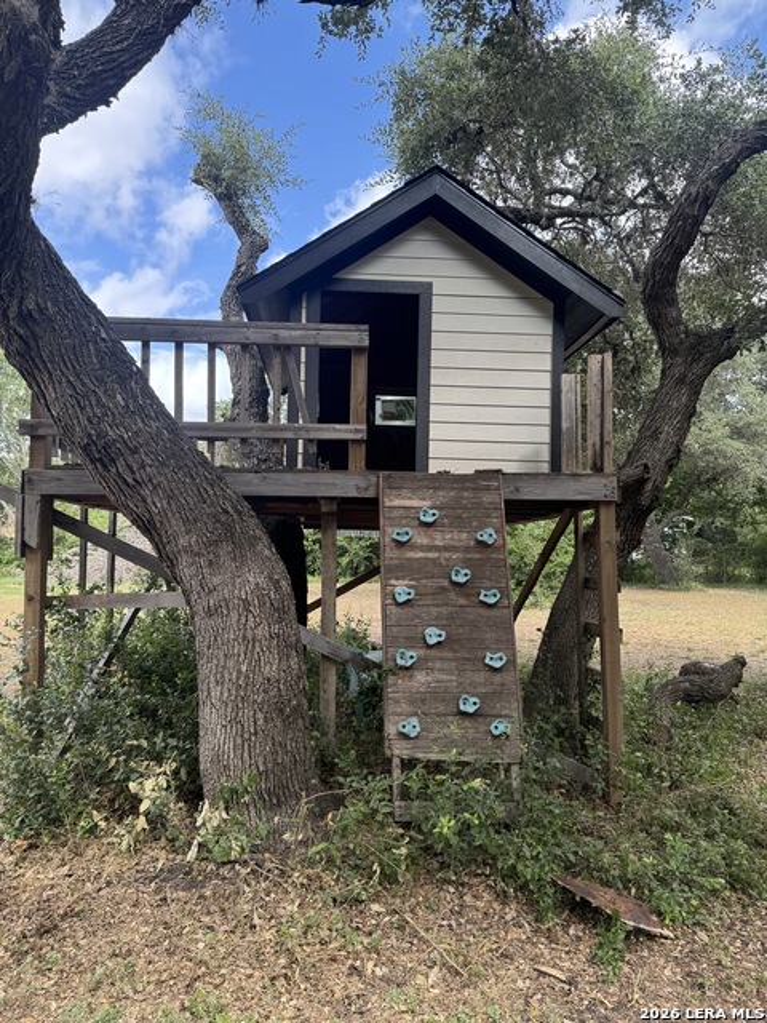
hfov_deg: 56.8
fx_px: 709
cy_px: 512
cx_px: 384
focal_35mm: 24
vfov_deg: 71.6
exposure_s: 1/527
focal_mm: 6.76
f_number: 1.78
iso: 80
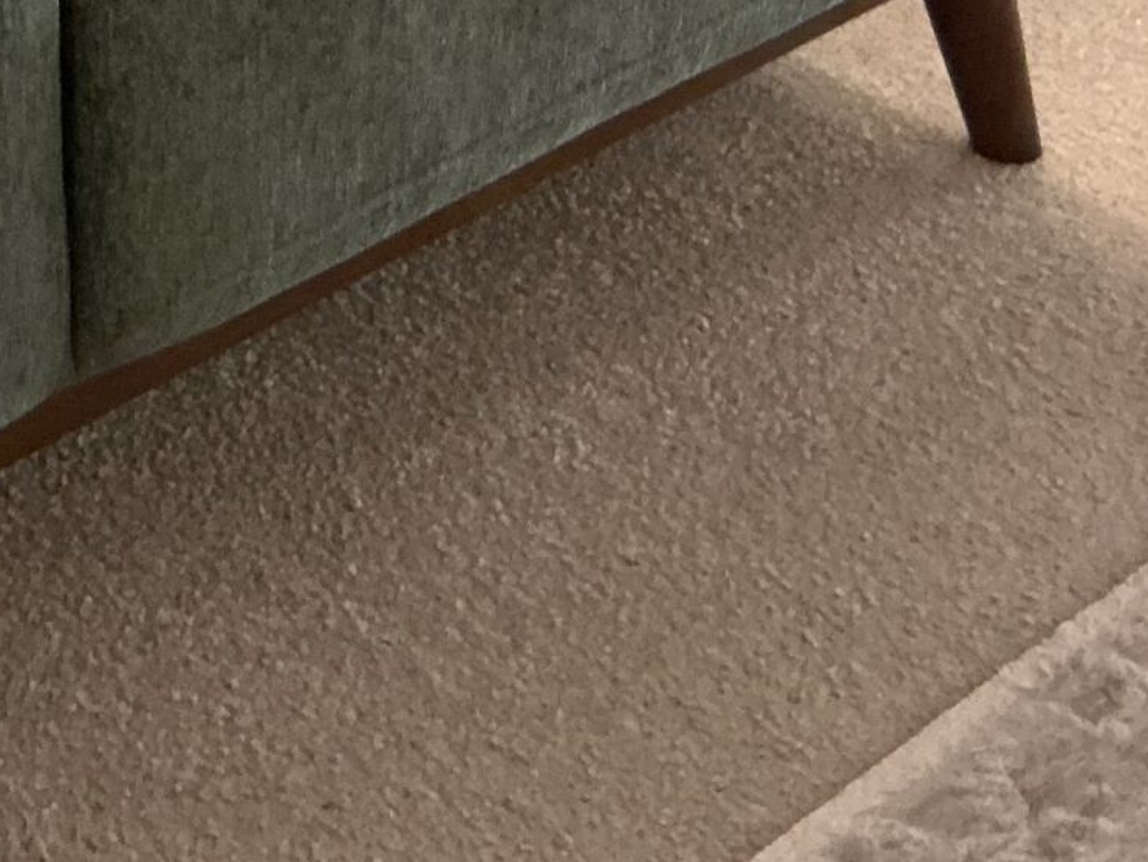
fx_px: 3317
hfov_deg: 19.0
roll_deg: +1.6
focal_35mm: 100
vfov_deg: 14.0
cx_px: -45
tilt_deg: -24.7
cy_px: -347
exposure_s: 1/30
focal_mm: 3
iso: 320
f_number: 1.8
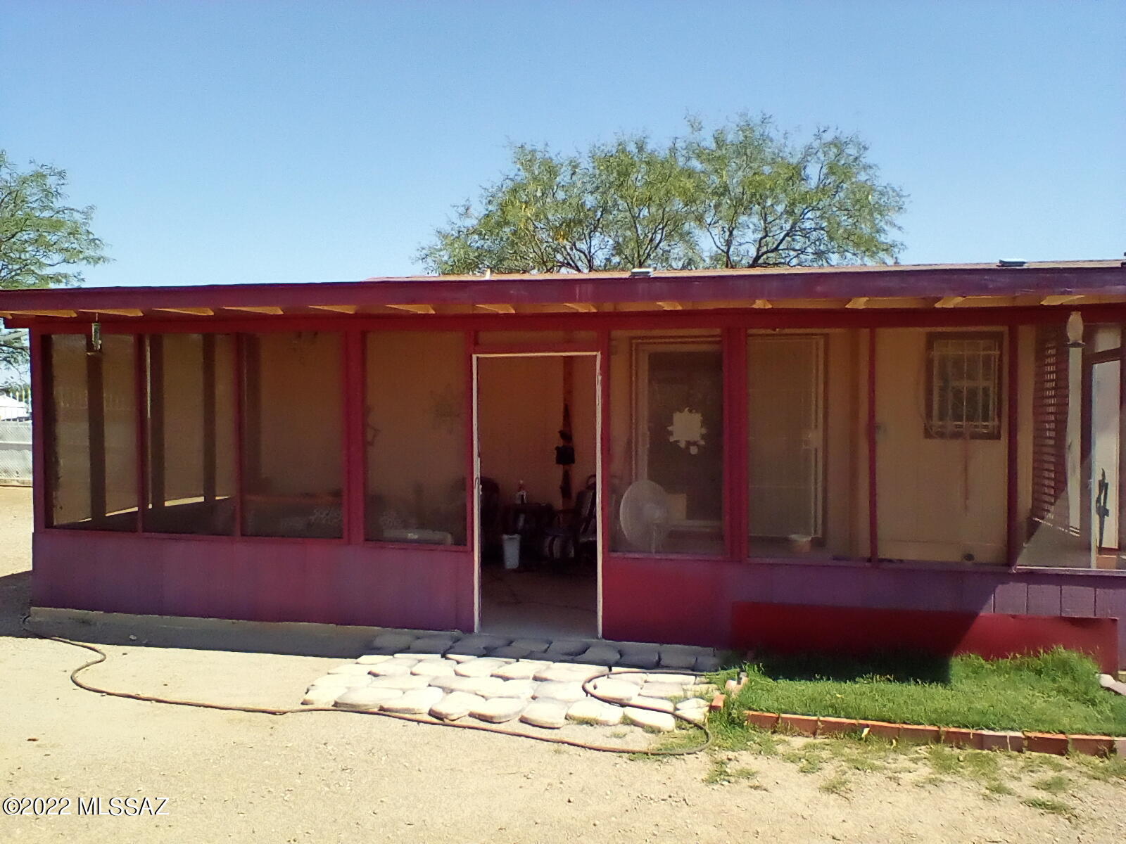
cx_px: 563
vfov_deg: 45.4
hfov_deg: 58.4
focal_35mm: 31
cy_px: 422
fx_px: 1008
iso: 102
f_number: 2.4
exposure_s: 1/1064
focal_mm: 2.38
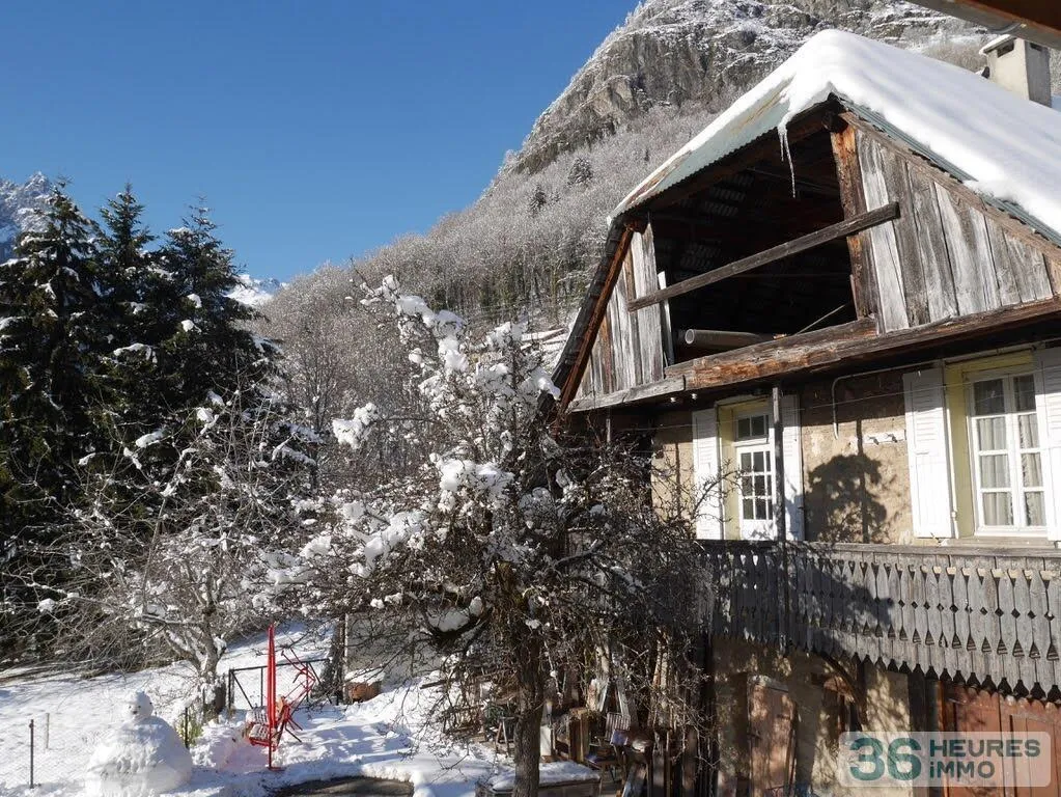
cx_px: 530
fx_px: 920
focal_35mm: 30
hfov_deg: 59.9
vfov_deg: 46.8
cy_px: 398
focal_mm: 15
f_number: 8
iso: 200
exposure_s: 1/500
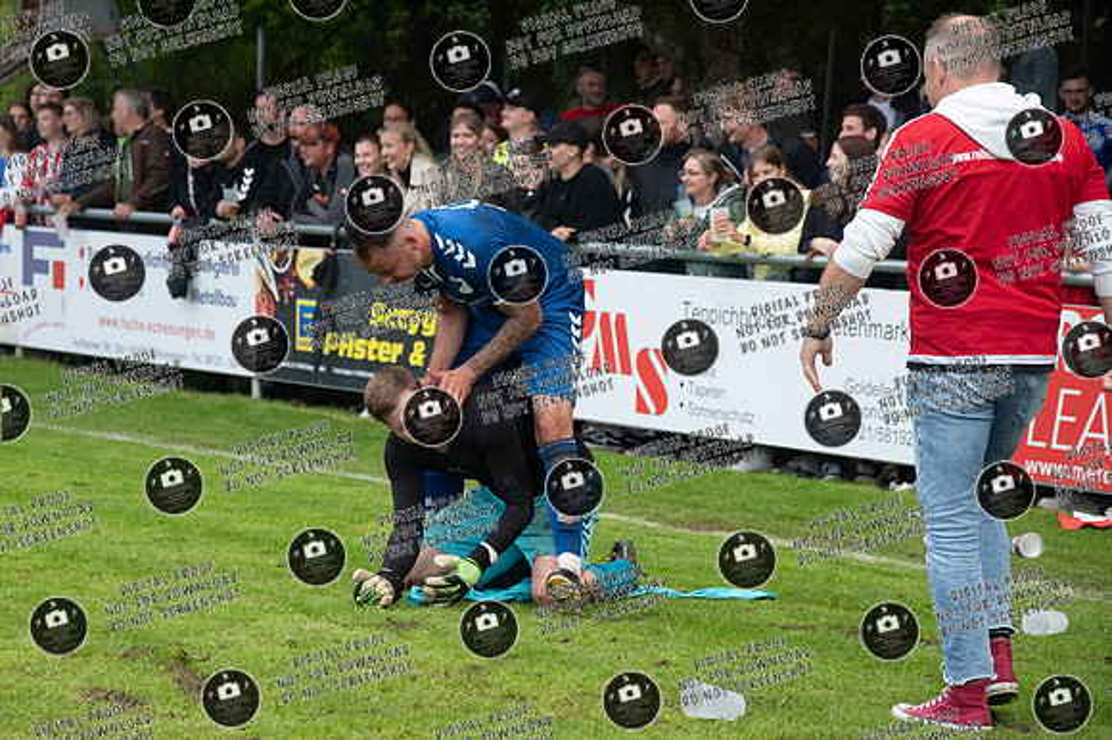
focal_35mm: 126
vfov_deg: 10.8
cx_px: 444
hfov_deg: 16.2
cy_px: 359
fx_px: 3904
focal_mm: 70
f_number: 4
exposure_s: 1/500
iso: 560
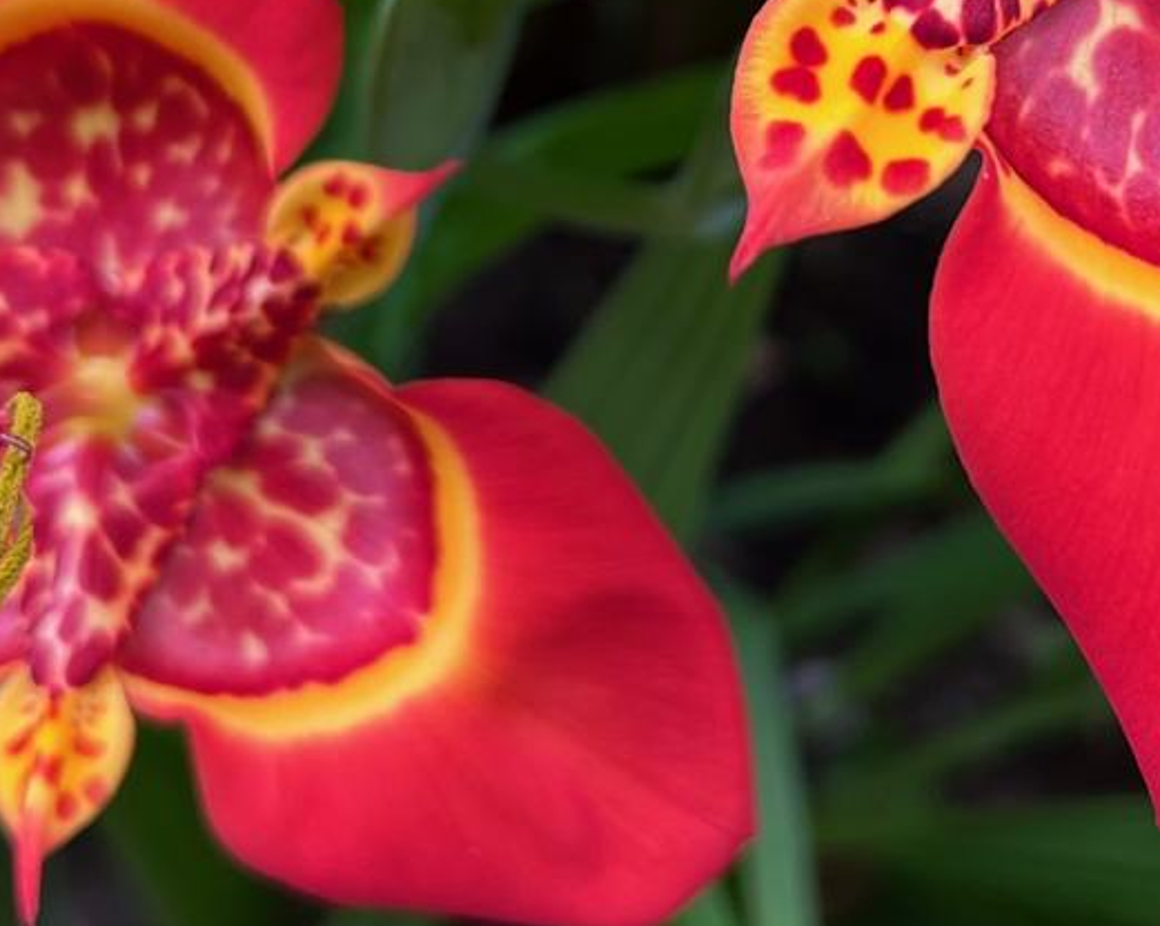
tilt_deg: -47.5
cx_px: 659
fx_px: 2676
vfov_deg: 19.1
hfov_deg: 24.4
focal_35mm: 78
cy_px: -11
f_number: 1.5
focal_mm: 5.7
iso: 40
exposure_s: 1/212
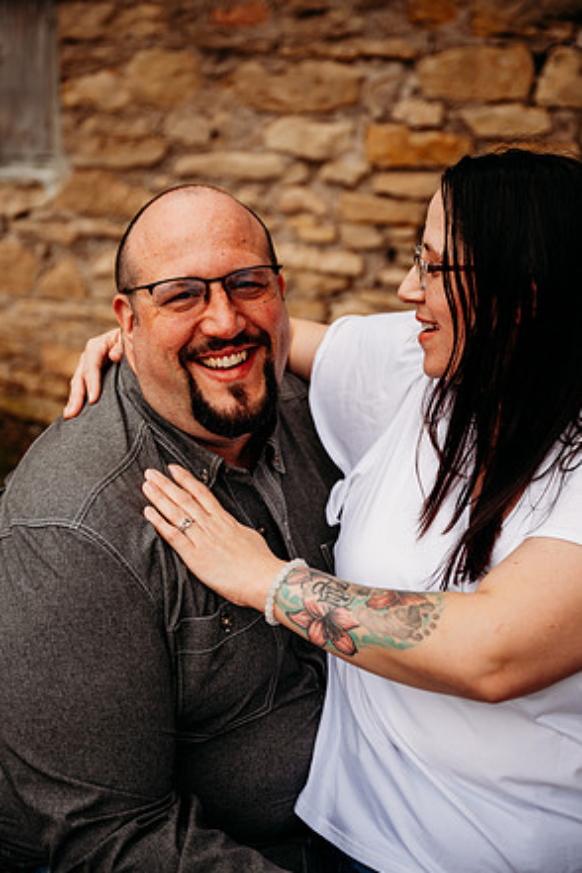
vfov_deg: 41.1
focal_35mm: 48
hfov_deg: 28.1
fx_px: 1164
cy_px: 430
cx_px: 287
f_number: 3.2
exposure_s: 1/400
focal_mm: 47
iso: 200
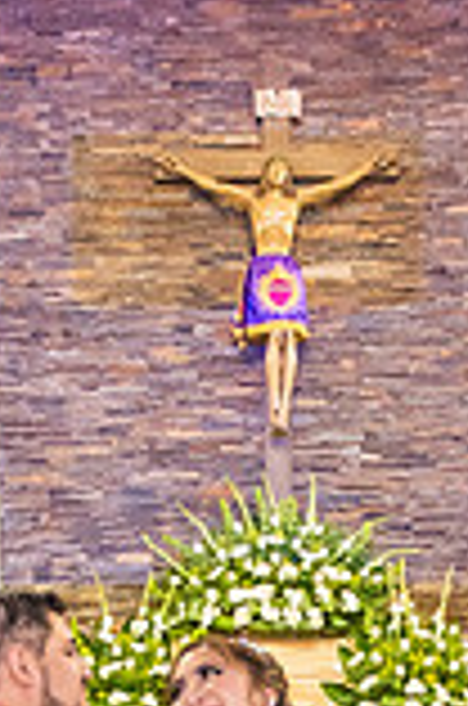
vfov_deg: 16.7
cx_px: 247
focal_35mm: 112
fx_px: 2194
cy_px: 1054
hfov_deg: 12.2
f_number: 2.8
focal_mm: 24
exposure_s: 1/160
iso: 2000
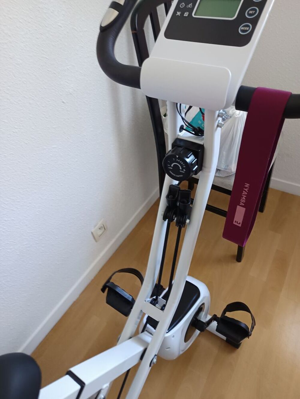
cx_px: 150
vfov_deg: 71.6
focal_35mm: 24
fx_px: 277
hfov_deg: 56.8
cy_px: 200
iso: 888
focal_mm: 5.31
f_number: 1.7
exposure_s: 1/33.3
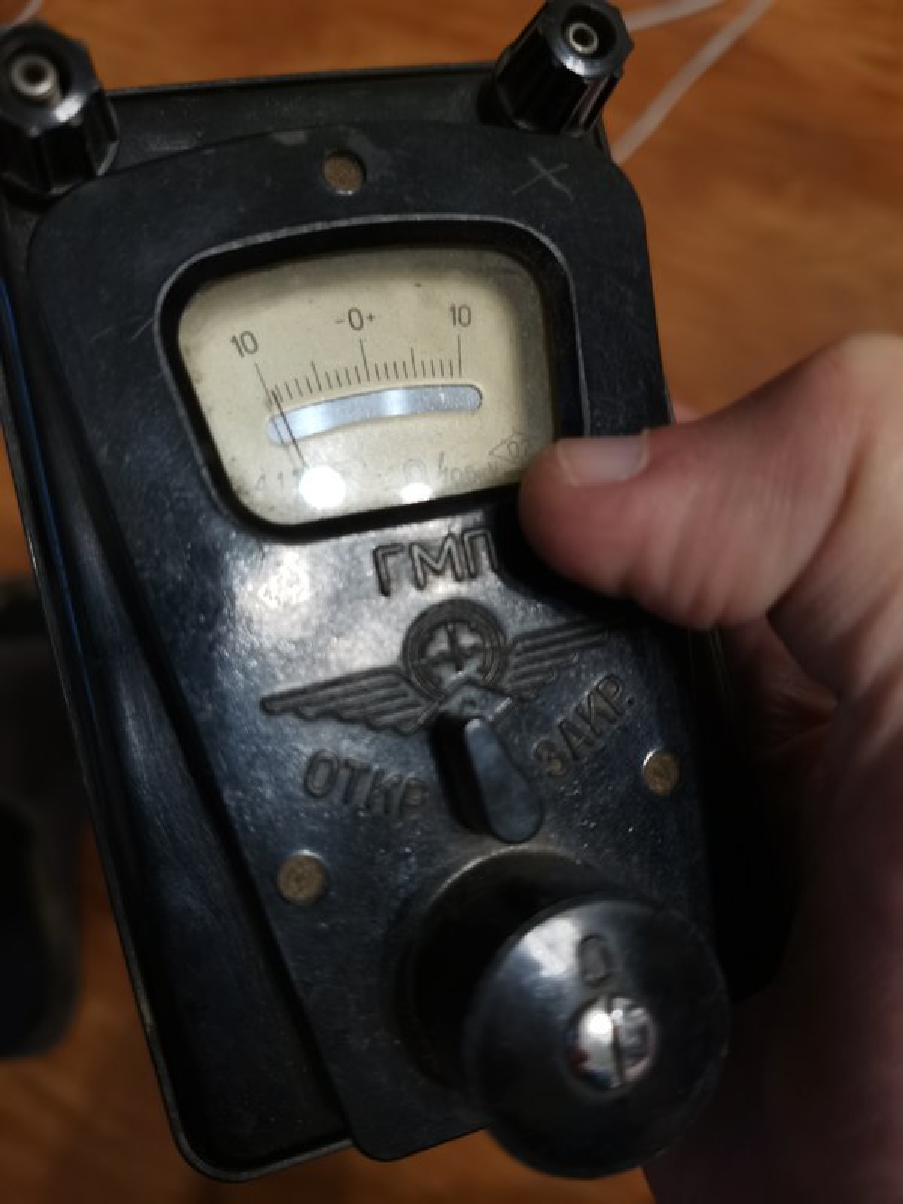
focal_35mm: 26
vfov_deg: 67.3
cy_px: 602
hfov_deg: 53.1
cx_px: 452
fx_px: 904
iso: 200
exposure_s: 1/50
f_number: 1.4
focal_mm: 4.66
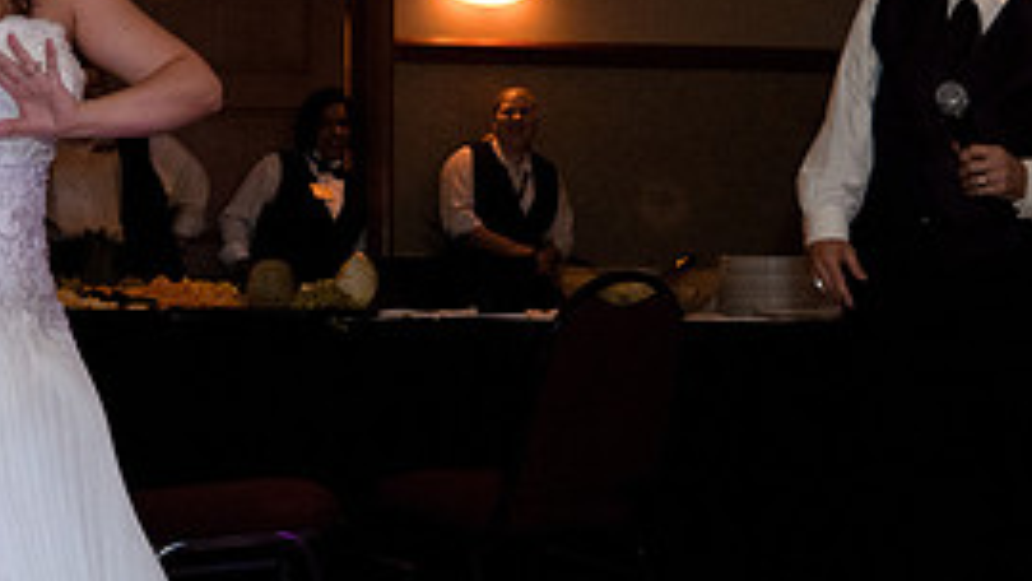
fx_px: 2217
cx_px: 65
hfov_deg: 25.2
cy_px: 256
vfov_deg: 14.9
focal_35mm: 81
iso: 640
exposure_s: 1/60
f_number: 2.8
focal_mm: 24
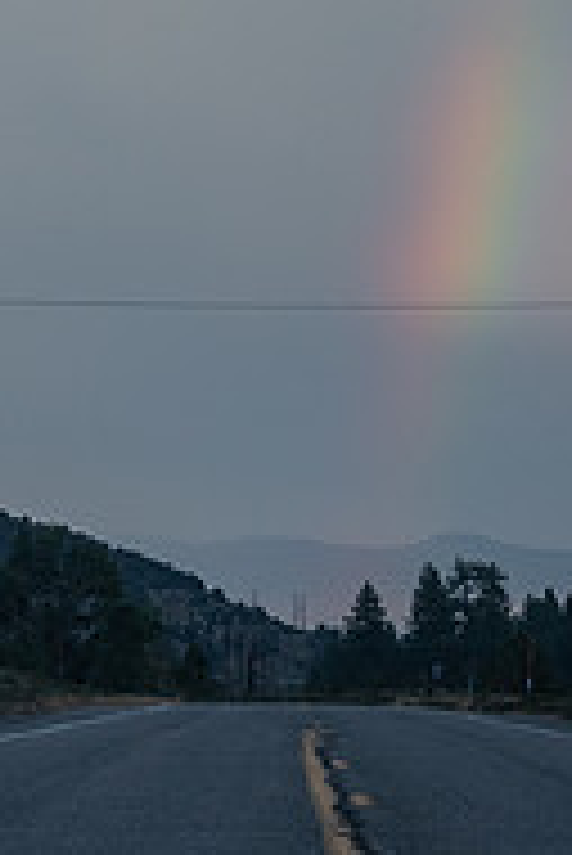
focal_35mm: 249
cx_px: 459
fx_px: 5923
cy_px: 216
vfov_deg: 8.3
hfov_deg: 5.5
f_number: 10
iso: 400
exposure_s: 1/400
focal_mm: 70
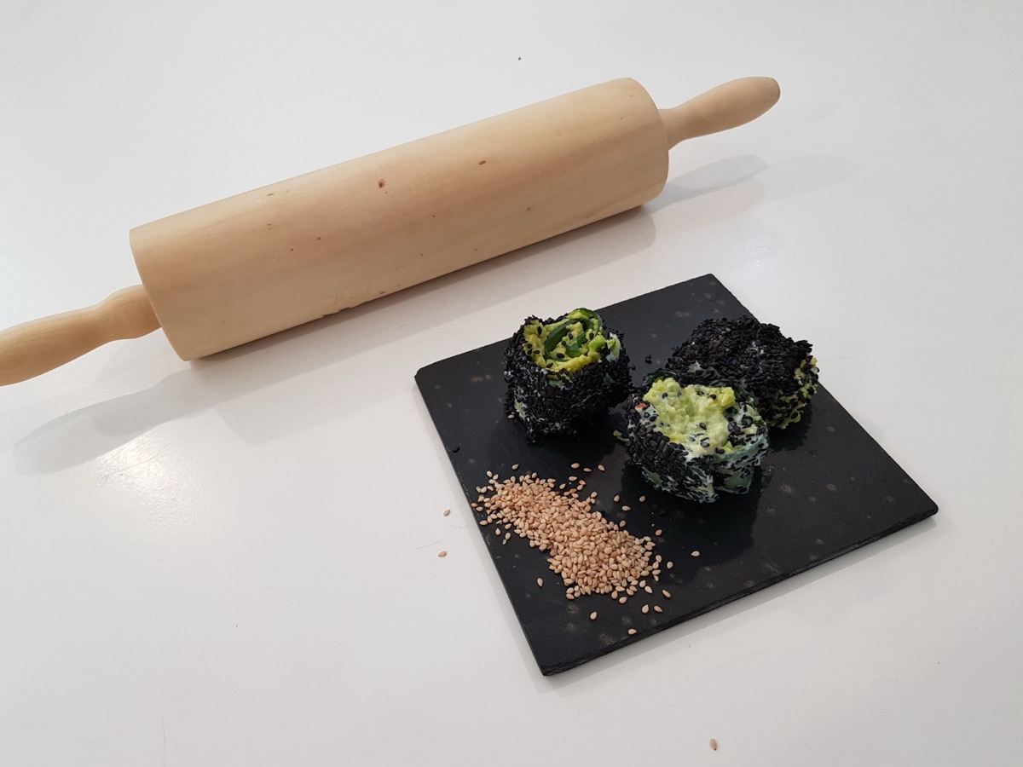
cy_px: 384
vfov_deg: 53.1
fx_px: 768
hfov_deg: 67.3
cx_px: 512
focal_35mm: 26
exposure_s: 1/50
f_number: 1.7
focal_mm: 4.2
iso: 64
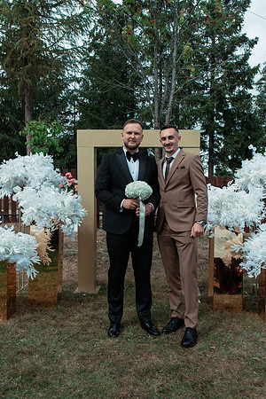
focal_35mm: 35
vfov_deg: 54.4
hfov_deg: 37.9
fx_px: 388
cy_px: 200
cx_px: 133
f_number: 6.3
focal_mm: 35
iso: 320
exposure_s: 1/800
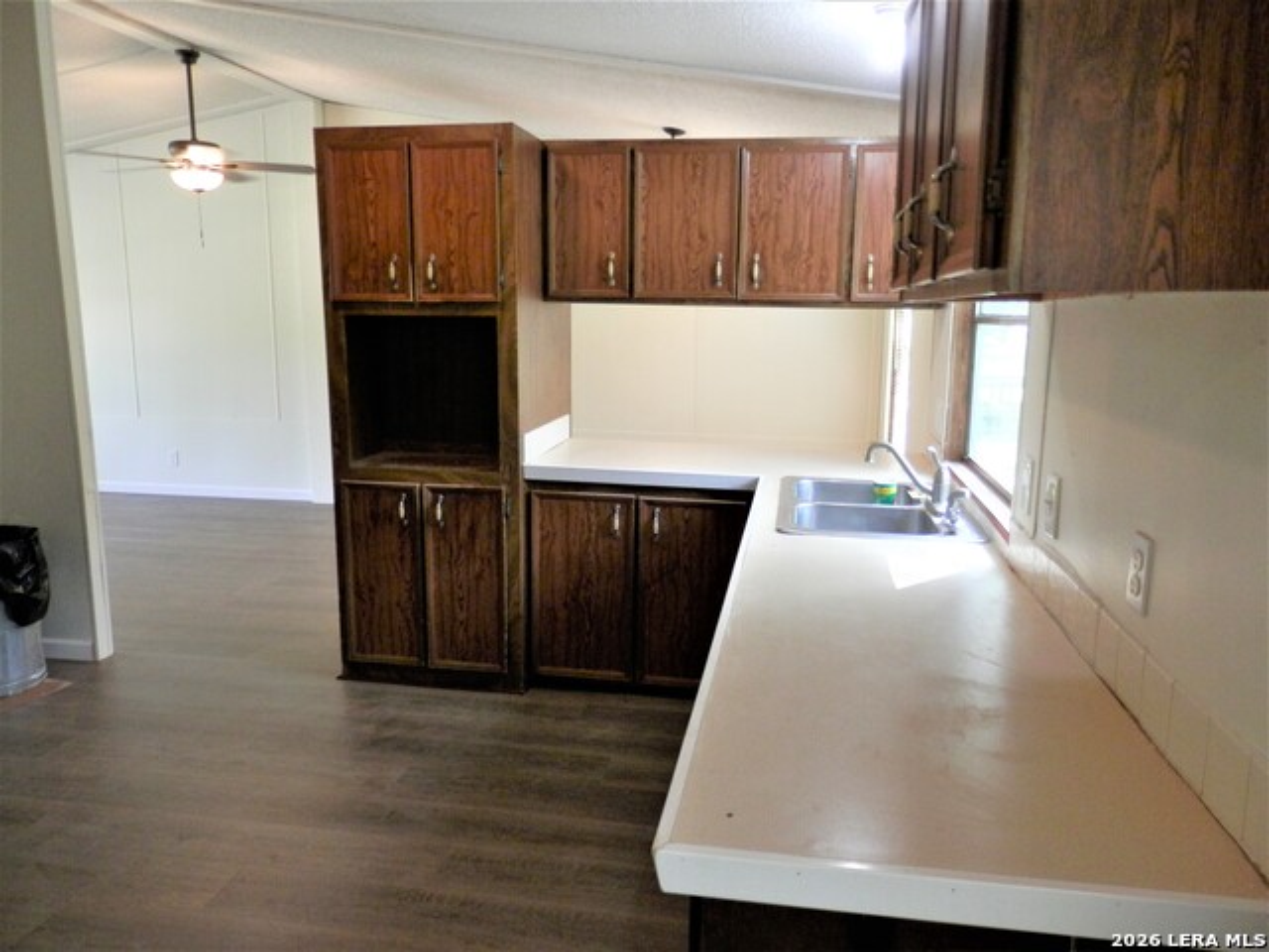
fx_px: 916
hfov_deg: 69.4
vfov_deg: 54.9
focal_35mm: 25
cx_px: 634
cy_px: 476
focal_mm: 4.5
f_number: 3
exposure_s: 1/30
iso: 160
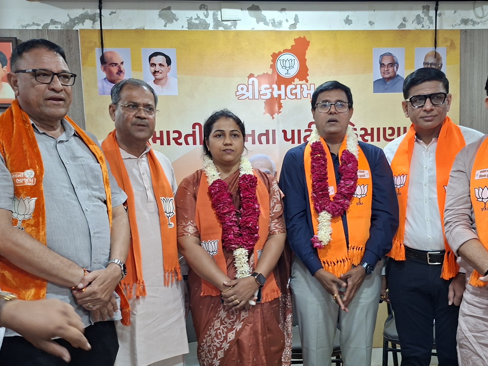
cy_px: 234
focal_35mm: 34
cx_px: 289
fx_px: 479
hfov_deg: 53.6
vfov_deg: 41.4
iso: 320
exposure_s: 1/33
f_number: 1.8
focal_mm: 5.54
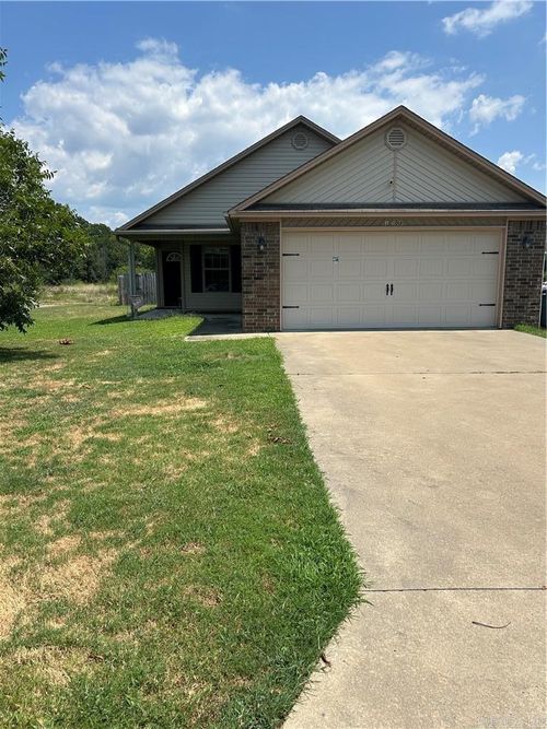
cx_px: 274
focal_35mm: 26
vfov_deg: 67.3
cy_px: 364
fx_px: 548
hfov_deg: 53.0
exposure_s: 1/5076
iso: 50
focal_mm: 5.7
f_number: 1.5
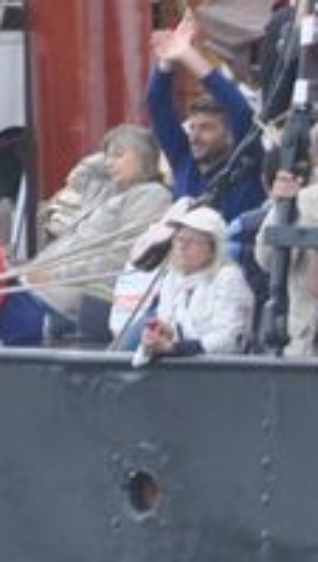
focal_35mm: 5017
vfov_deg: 0.4
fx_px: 74954
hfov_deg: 0.2
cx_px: 1635
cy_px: -525
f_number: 7.1
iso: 360
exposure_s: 1/250
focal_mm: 500
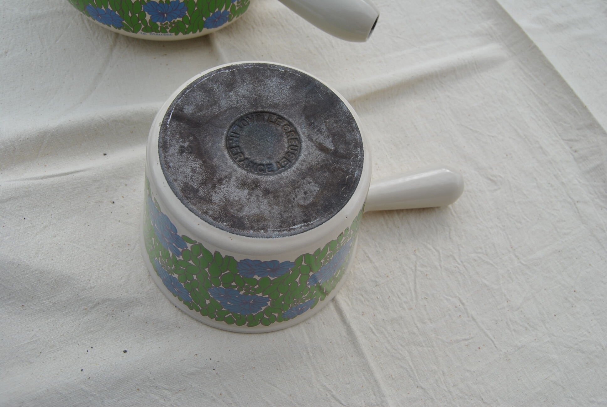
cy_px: 204
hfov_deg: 64.5
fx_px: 481
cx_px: 304
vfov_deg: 45.8
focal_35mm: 28
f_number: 8
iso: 100
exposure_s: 1/250
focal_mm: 19
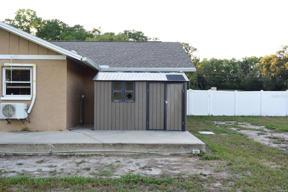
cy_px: 96
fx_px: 280
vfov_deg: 37.8
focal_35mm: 35
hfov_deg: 54.4
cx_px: 144
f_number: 5.6
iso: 200
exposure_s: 1/40
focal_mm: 13
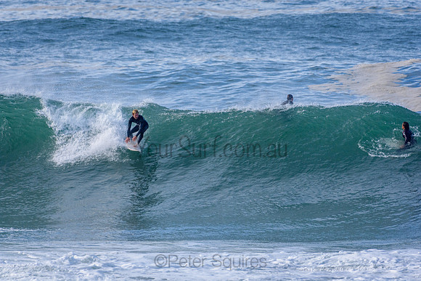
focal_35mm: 750
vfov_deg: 1.8
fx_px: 8772
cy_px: 140
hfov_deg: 2.7
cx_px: 210
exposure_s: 1/2000
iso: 450
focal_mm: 500
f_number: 5.6
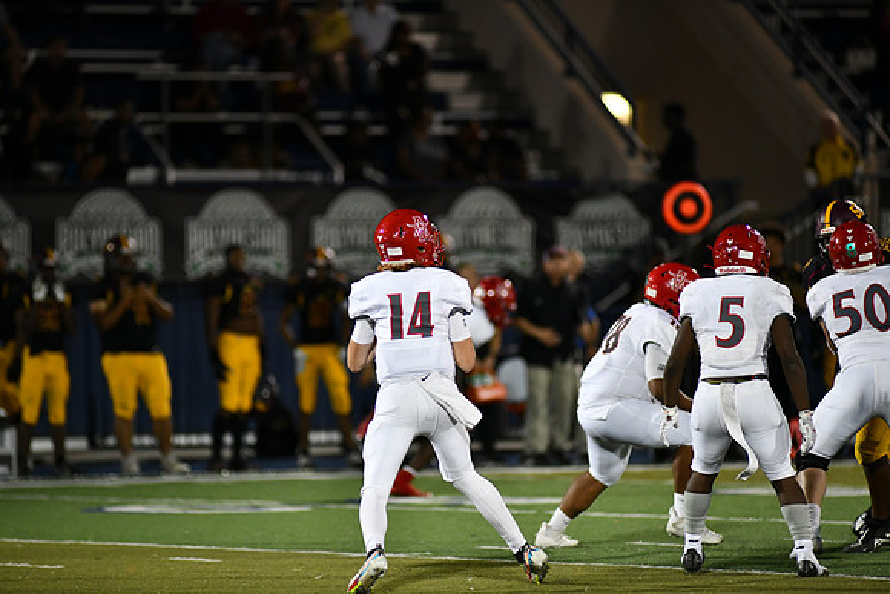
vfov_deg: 4.6
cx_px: 445
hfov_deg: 6.9
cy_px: 297
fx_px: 7418
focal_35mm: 300
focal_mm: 300
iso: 2500
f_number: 2.8
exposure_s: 1/1000
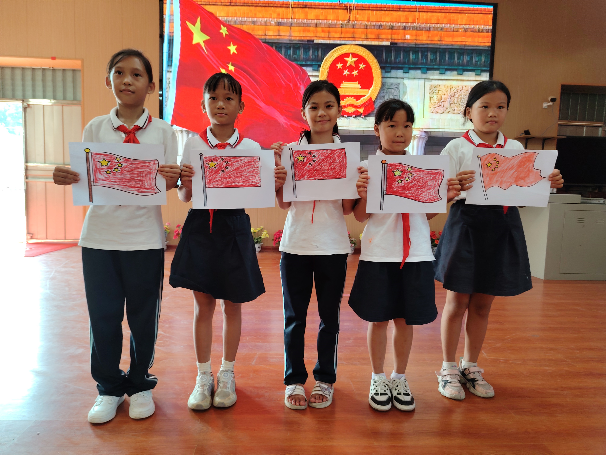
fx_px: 420
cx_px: 303
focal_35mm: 24
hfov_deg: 71.6
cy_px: 228
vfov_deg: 56.8
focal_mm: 5.25
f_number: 1.75
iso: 243
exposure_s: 1/50
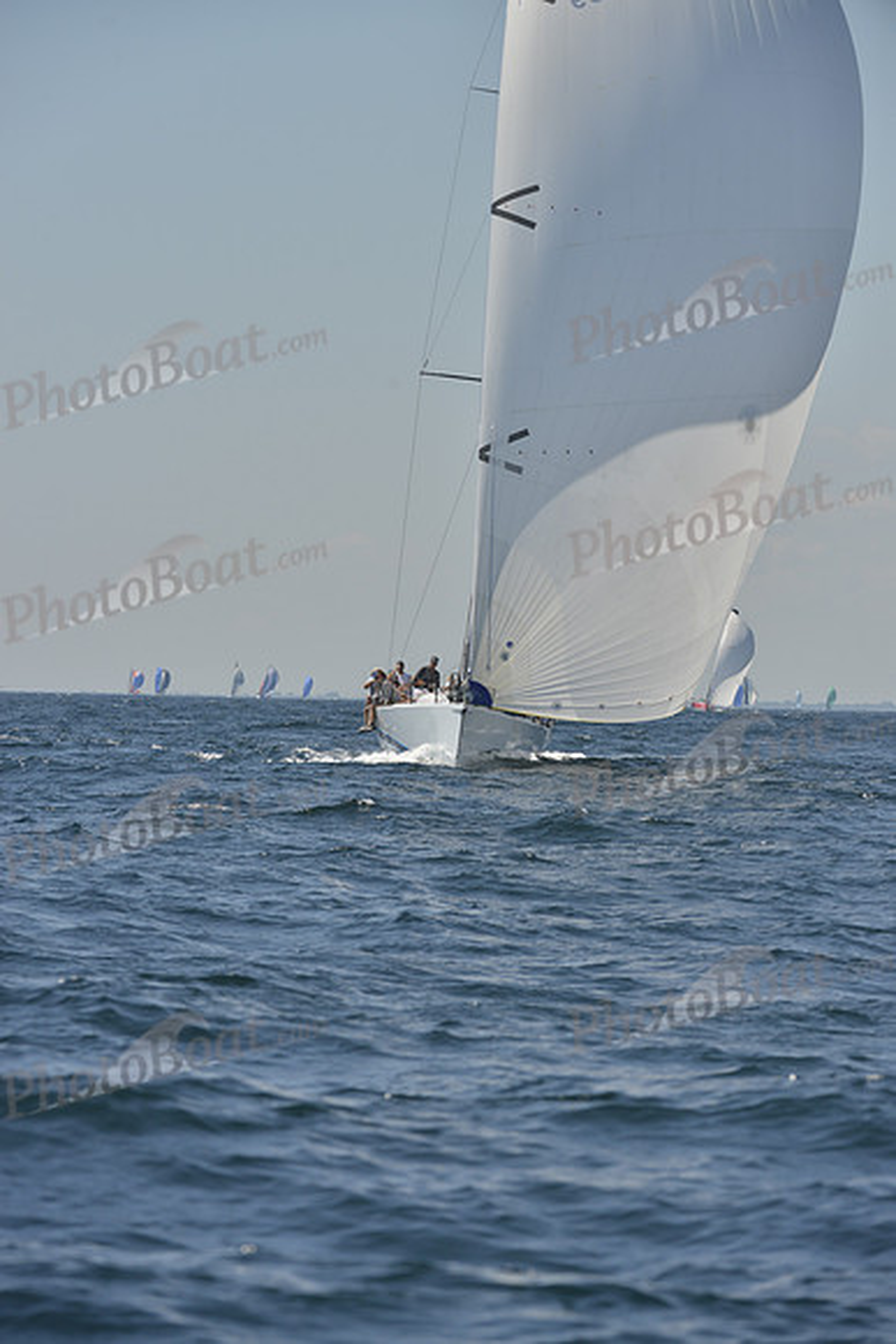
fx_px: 7462
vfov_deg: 10.3
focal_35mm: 200
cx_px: 448
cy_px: 672
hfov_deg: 6.9
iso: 280
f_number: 8
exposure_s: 1/1250
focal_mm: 200
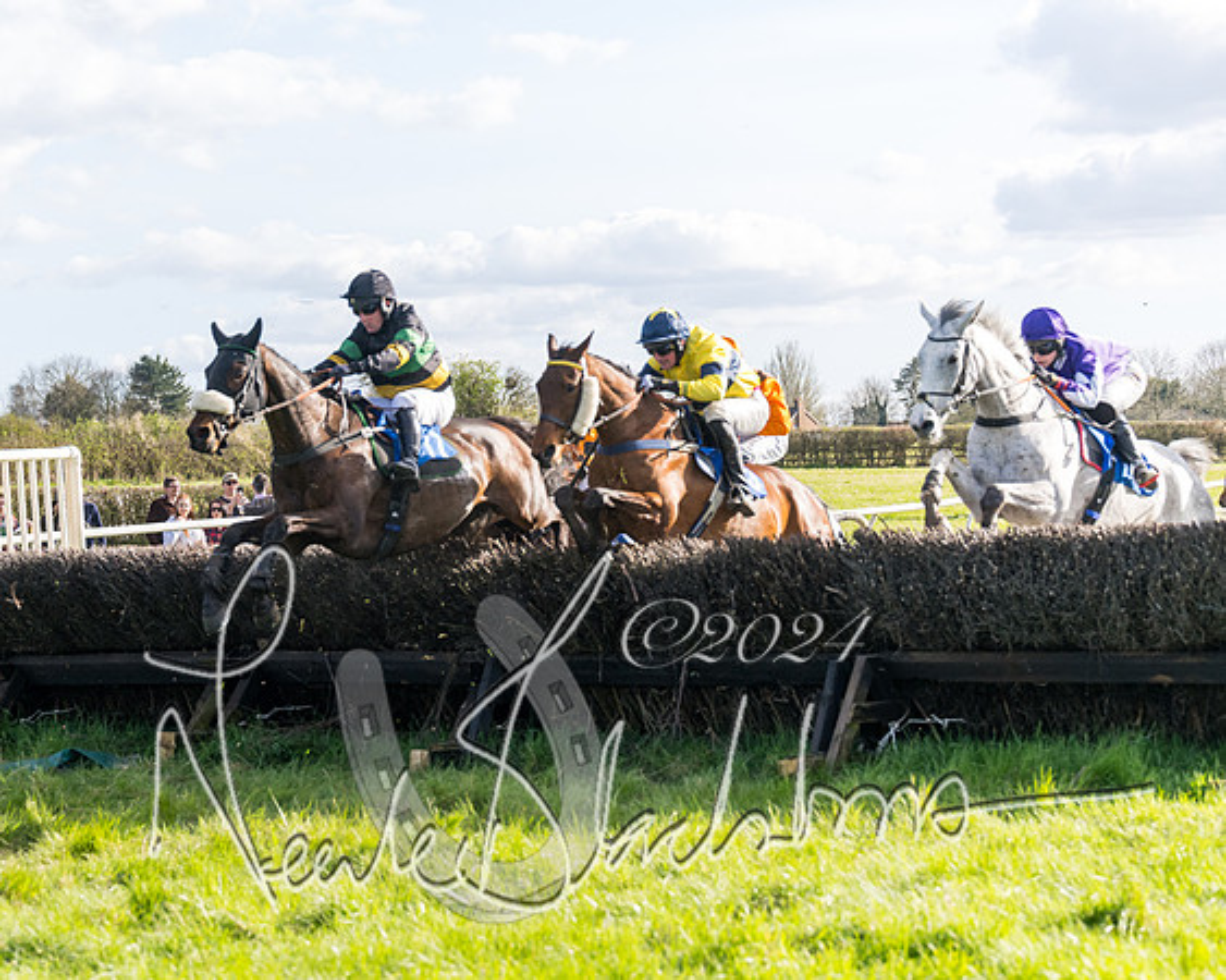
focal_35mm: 102
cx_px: 291
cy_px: 495
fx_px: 3701
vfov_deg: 15.1
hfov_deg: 18.7
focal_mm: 70
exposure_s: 1/1600
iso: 400
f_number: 4
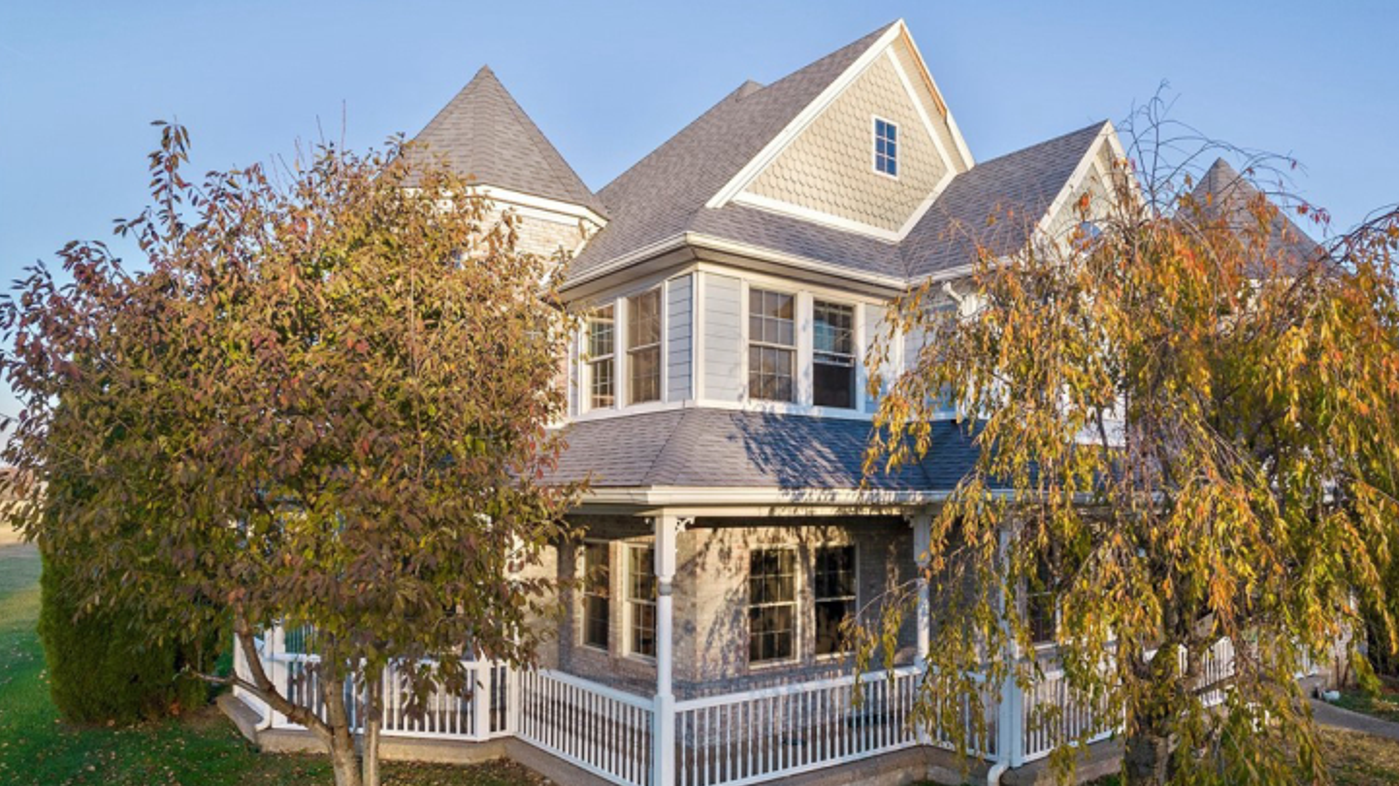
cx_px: 719
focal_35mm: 24
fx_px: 890
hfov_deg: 76.3
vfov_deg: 47.4
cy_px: 460
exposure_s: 1/50
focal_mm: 8.38
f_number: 2.8
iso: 100
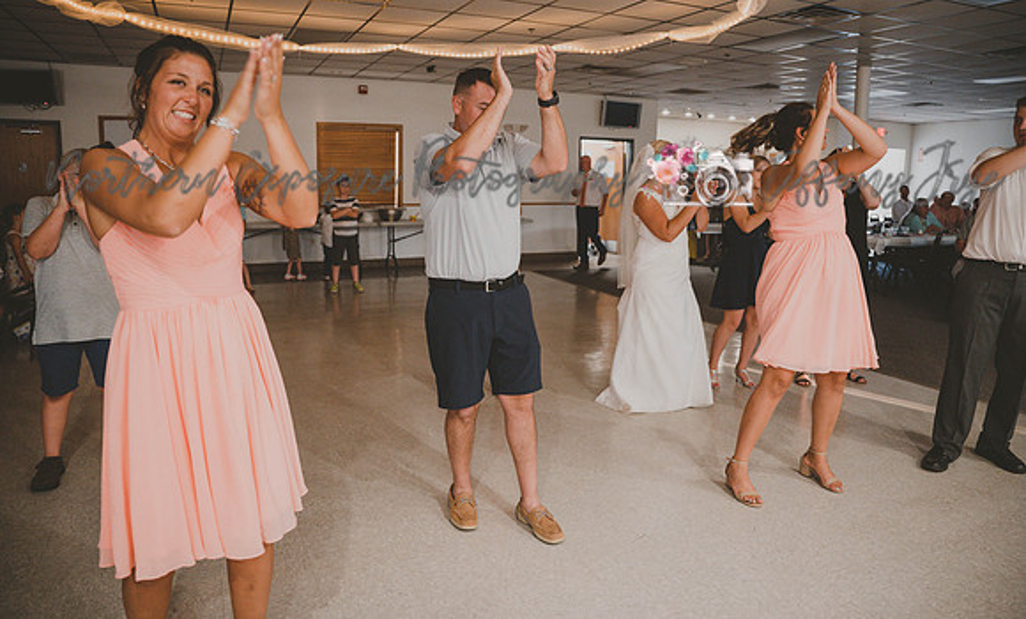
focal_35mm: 25
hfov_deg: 73.8
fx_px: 683
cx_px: 513
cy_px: 278
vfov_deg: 48.7
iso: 3200
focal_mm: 24
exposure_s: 1/100
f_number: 2.8
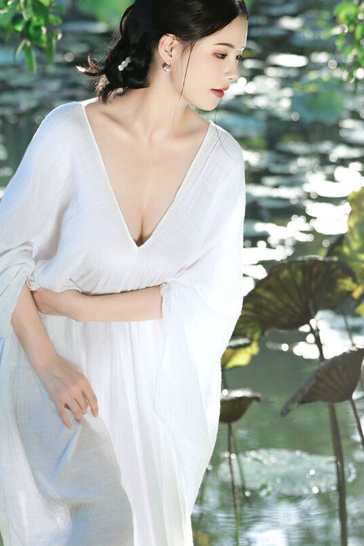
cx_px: 196
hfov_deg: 8.9
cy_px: 295
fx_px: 2333
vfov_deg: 13.3
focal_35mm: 154
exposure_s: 1/400
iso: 160
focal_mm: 70
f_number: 3.2
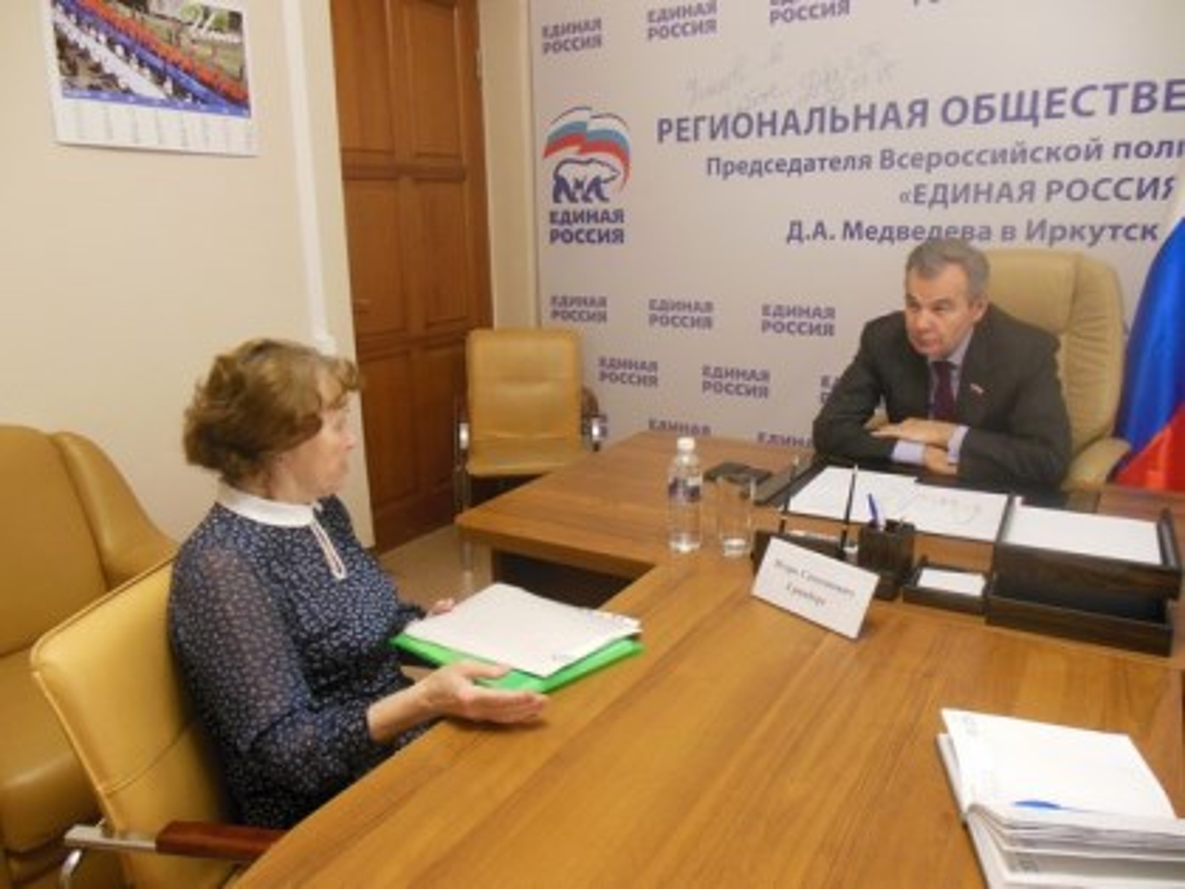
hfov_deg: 69.4
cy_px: 444
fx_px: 856
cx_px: 592
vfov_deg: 54.9
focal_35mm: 25
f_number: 3.2
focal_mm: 4.5
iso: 400
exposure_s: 1/20
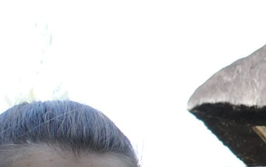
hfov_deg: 10.0
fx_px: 1501
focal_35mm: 207
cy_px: 113
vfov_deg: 6.3
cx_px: 296
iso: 100
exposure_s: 1/80
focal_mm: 18
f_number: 6.3
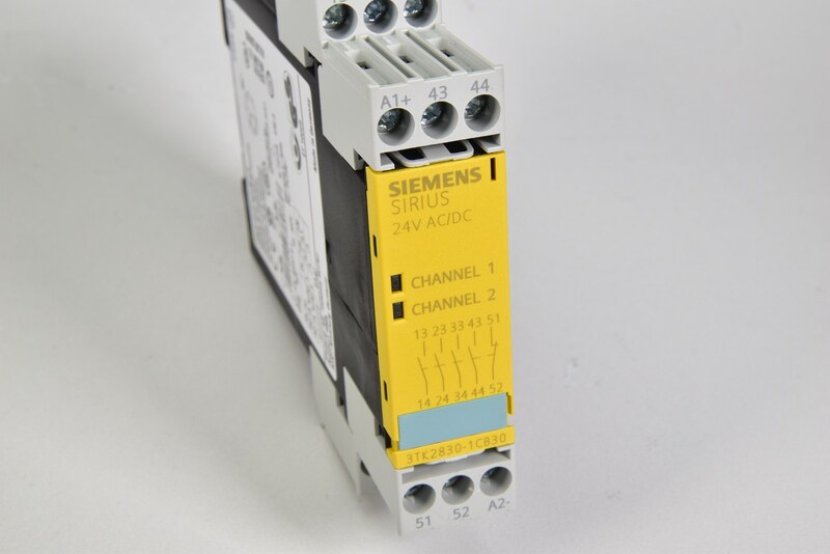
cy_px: 277
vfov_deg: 18.2
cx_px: 415
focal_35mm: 75
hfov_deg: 27.0
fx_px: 1730
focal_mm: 50
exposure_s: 1/25
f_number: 16
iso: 200
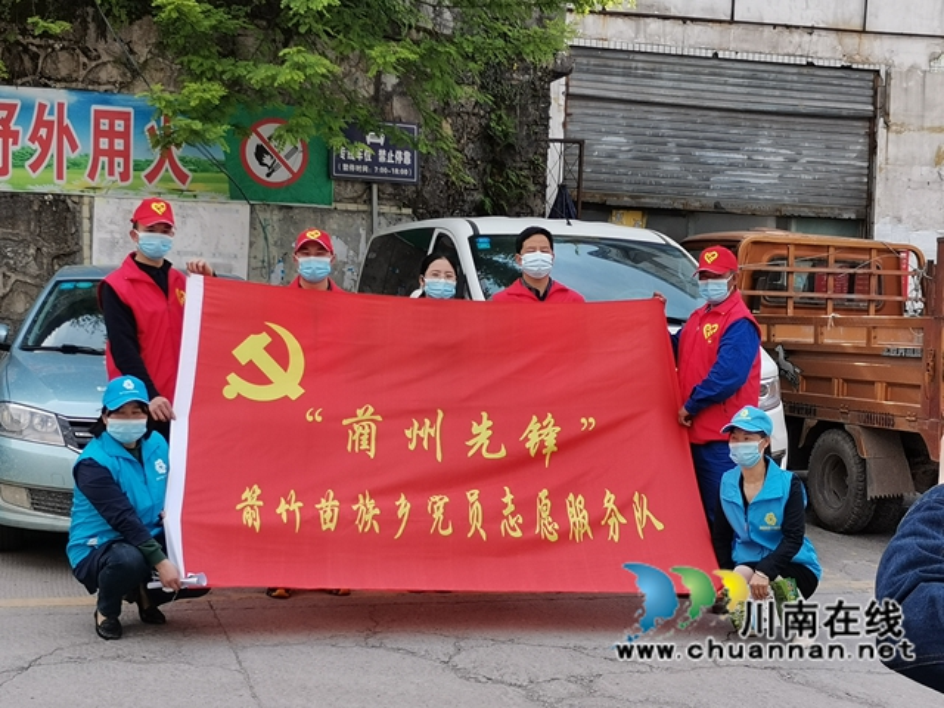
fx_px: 1527
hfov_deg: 34.3
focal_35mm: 56
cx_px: 472
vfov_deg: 26.1
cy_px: 354
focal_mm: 4.75
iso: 50
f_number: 1.8
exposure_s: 1/539
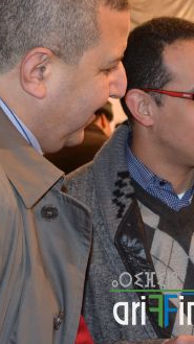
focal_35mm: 110
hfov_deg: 10.9
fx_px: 1006
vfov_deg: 19.4
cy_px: 153
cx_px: 194
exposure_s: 1/60
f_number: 5.6
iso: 1600
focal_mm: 36
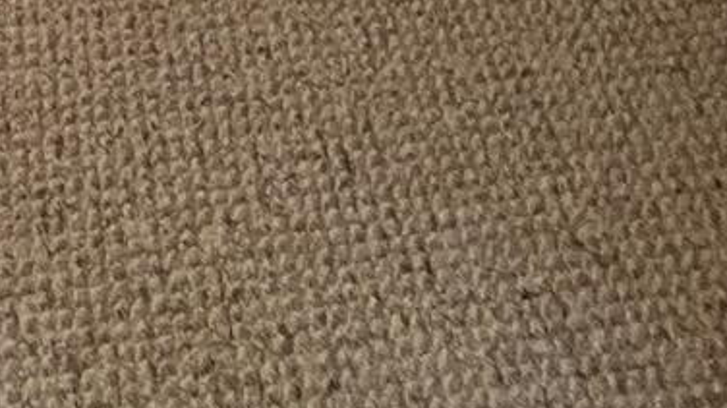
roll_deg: +1.1
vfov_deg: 10.5
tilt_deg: -20.0
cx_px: -696
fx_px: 1464
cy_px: -860
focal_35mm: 76
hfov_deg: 18.8
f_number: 1.8
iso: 500
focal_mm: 1.57
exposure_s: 1/60
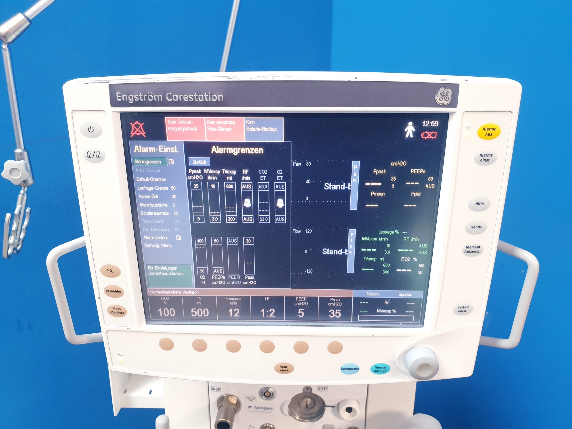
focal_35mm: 26
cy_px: 214
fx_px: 430
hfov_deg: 67.3
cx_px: 286
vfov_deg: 53.1
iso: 320
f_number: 2.4
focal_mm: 4.3
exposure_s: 1/50
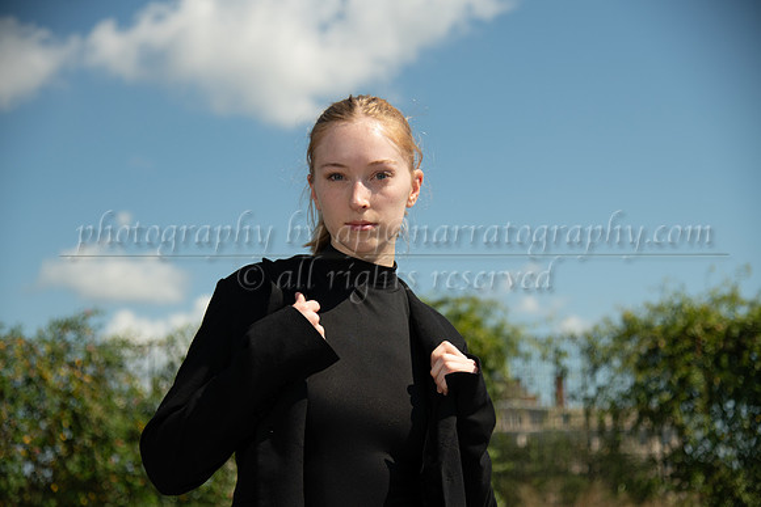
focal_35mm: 65
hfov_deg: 31.0
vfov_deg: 20.9
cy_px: 254
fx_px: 1374
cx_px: 380
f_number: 4
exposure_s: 1/3200
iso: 200
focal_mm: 65
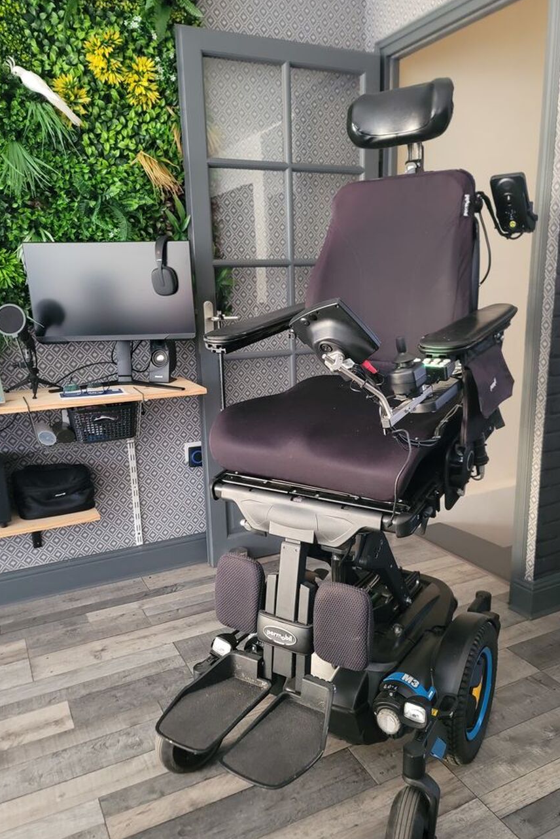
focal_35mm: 27
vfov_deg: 67.4
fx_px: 630
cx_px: 302
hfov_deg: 47.9
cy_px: 432
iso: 800
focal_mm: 7
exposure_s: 1/25
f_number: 1.8
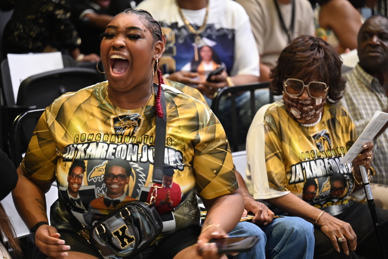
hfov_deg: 17.1
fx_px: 1293
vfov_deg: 11.4
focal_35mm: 120
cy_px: 130
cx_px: 194
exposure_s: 1/125
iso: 2200
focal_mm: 120
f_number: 2.8
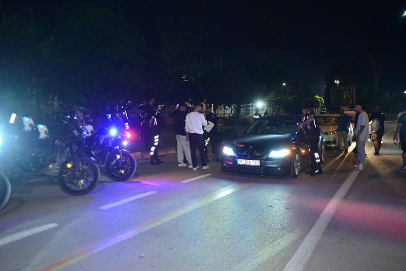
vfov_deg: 38.9
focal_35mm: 34
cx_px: 203
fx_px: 383
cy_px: 136
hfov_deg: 55.8
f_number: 3.8
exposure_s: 1/60
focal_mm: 34
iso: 2000
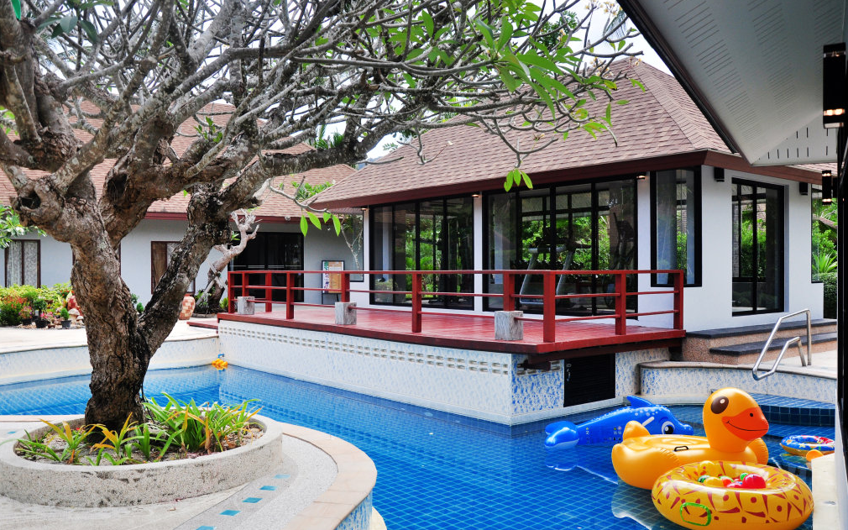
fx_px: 751
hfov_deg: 58.9
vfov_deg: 38.8
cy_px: 274
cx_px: 425
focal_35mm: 33
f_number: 5.6
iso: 200
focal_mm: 21
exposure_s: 1/640
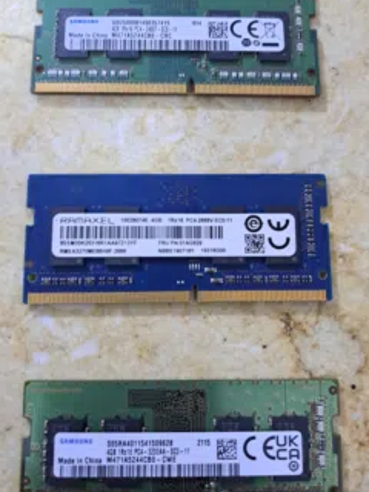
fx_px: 426
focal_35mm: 30
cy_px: 254
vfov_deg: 60.0
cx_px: 194
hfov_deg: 46.8
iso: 500
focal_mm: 5.23
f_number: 1.8
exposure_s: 1/25
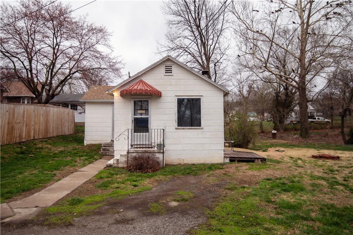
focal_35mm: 24
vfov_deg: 53.1
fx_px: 235
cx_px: 176
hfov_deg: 73.8
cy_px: 118
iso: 100
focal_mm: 24
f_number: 2.8
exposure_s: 1/250
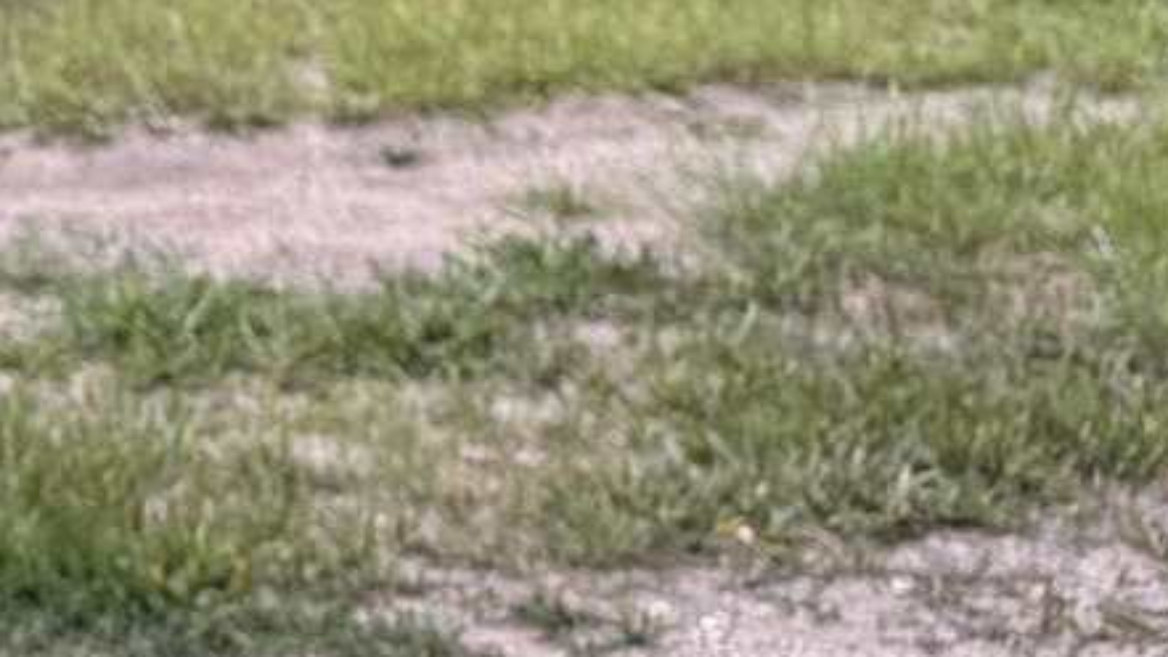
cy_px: -1868
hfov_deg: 10.8
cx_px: -1189
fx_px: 5636
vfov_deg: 5.8
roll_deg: +0.4
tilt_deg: +3.2
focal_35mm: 182
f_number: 1.78
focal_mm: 6.76
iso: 80
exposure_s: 1/1193
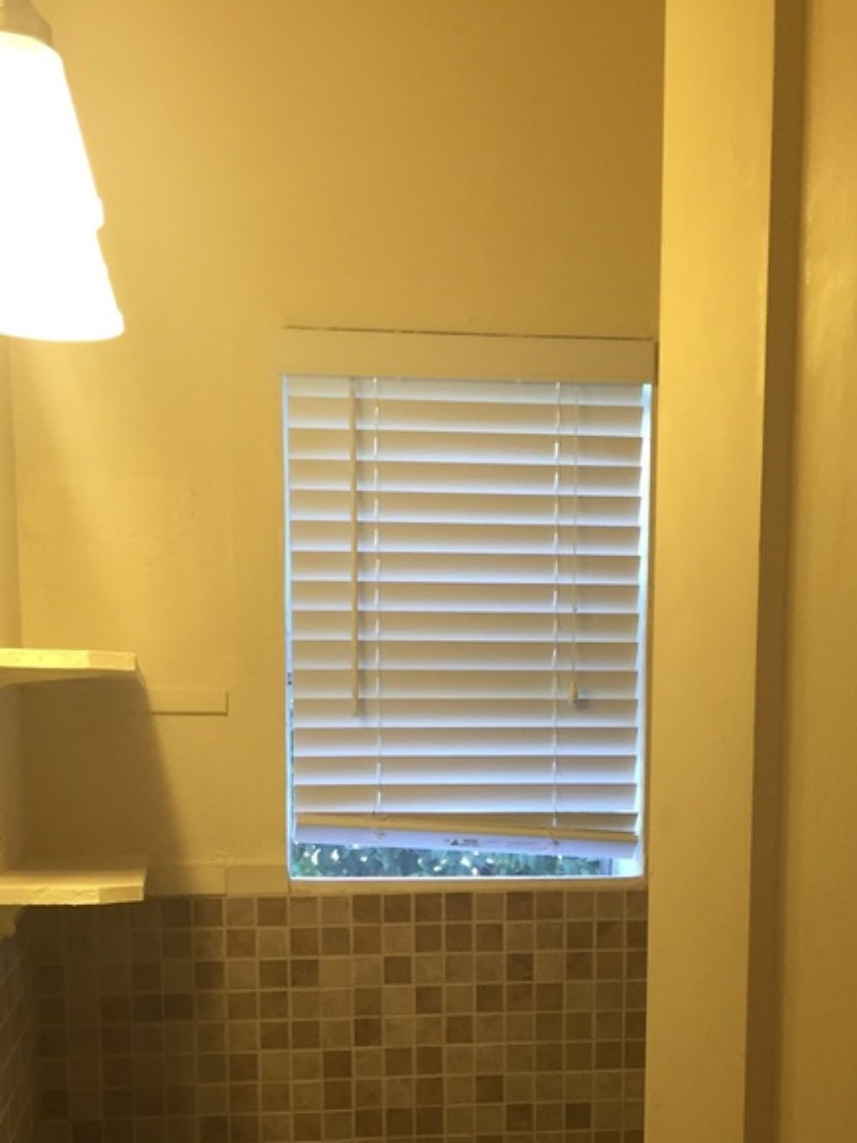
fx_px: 1783
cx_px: 449
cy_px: 1044
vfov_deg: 33.5
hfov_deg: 27.0
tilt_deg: -7.7
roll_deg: -0.5
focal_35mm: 54
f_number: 2.2
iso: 50
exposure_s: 1/30
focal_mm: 4.15
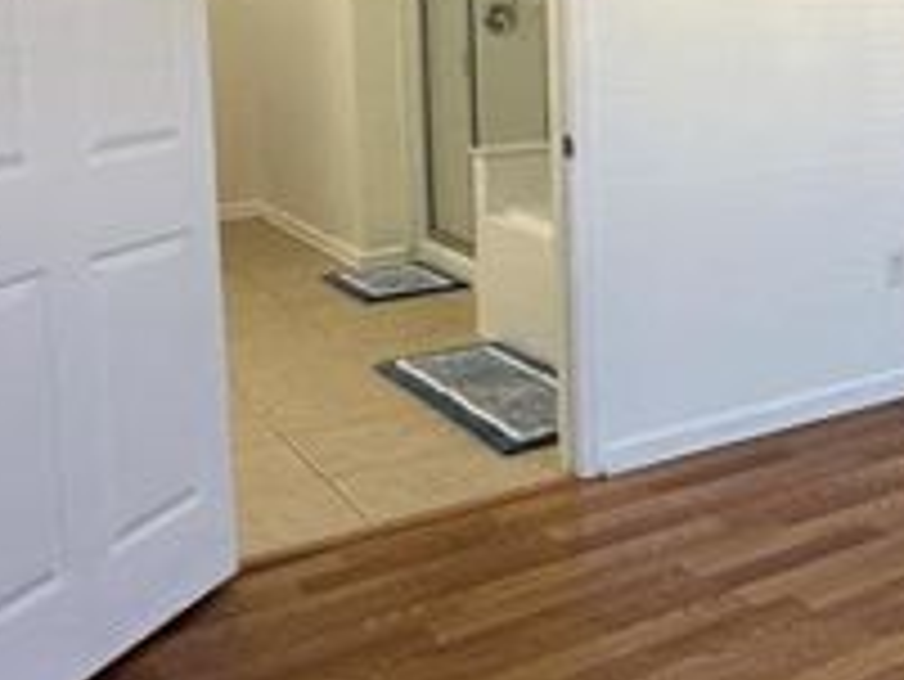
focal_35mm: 49
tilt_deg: -5.3
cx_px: 1046
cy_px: 113
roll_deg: -0.5
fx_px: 1280
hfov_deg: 32.9
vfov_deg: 28.9
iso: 125
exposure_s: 1/99
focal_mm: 2.22
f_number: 2.2
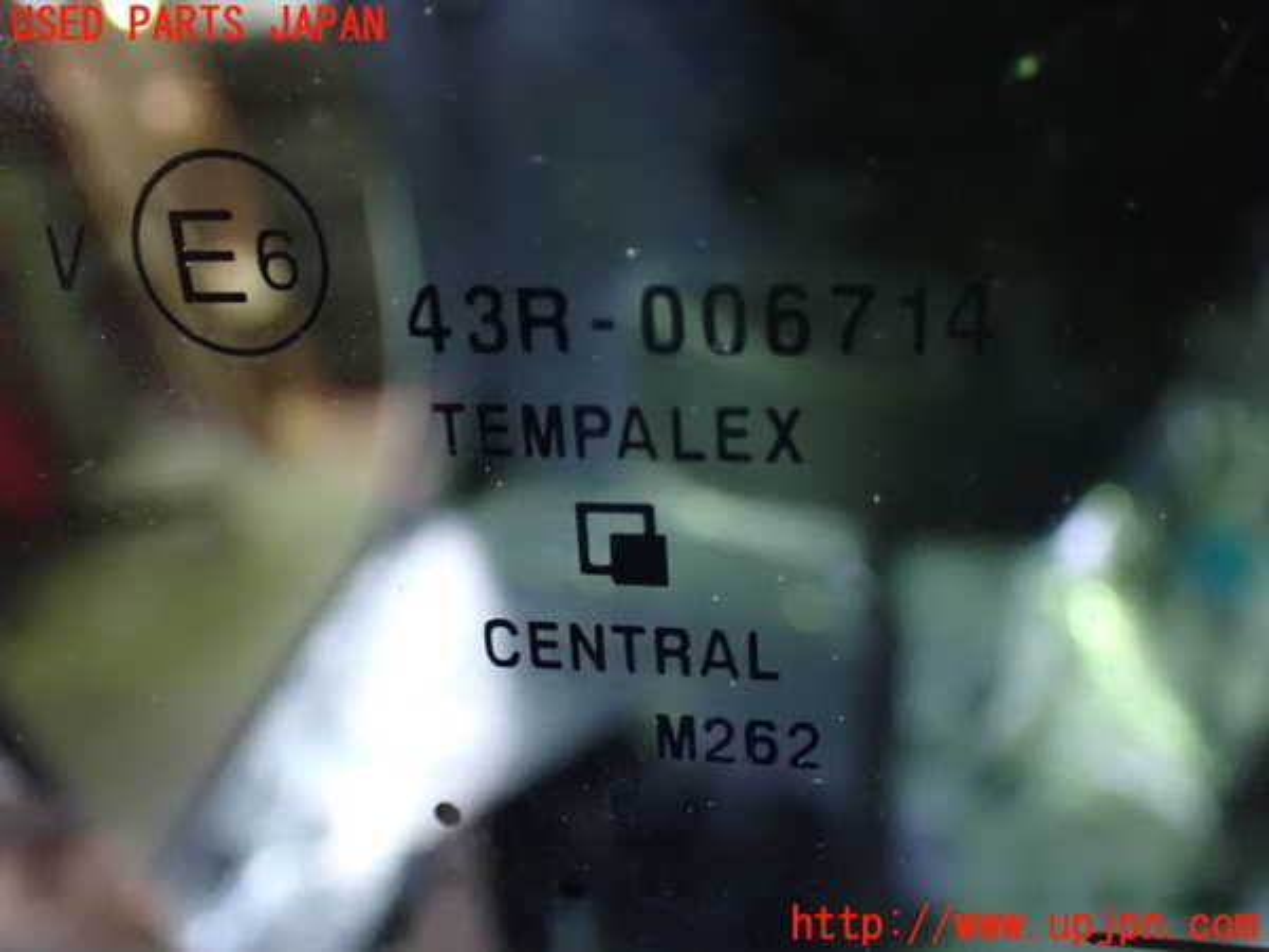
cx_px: 634
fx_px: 1393
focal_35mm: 38
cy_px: 476
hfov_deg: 49.0
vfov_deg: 37.7
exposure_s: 1/25
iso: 1600
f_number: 2.7
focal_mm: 6.83
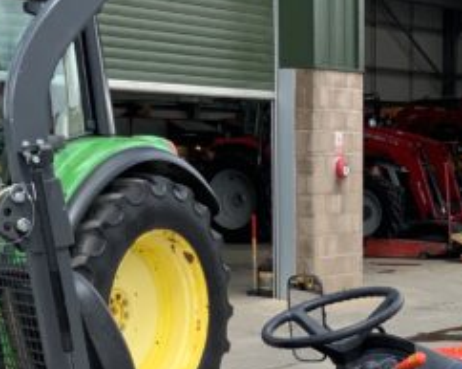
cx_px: 399
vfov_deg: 12.5
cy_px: 440
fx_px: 1639
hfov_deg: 15.9
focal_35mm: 120
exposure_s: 1/674
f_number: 1.8
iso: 16
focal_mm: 3
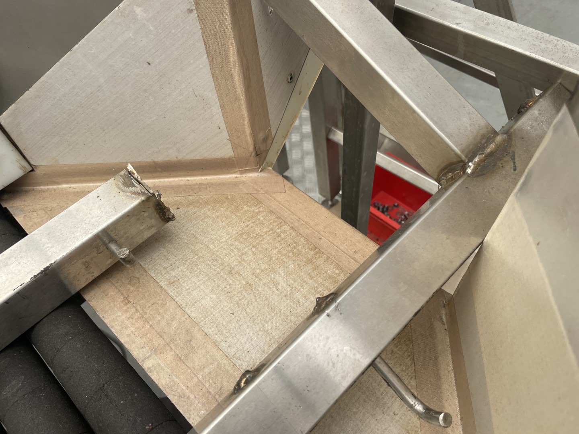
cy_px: 217
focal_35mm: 26
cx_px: 290
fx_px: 435
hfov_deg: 67.3
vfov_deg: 53.1
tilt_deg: -53.7
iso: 32
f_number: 1.6
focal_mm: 4.2
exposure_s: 1/1350
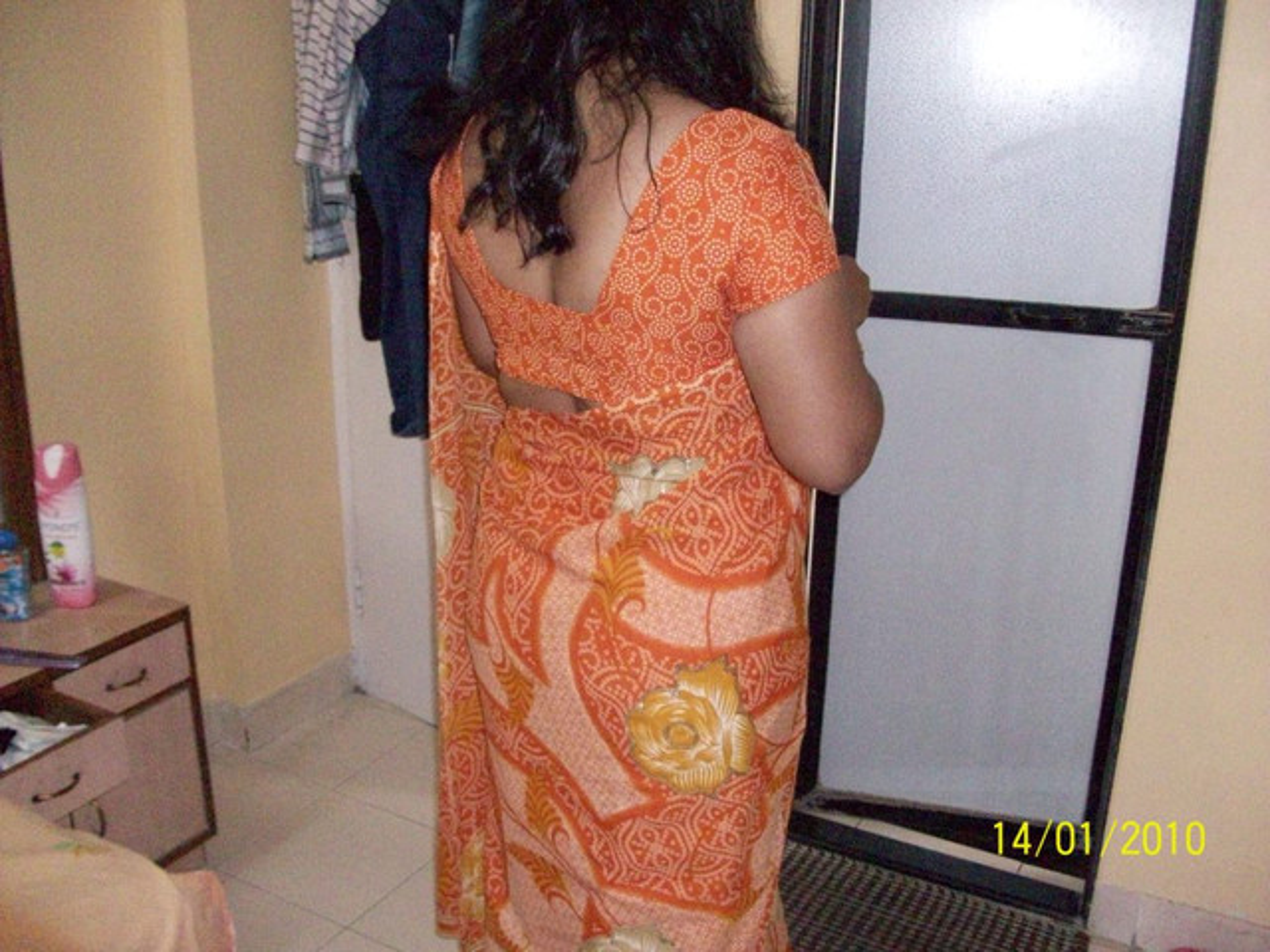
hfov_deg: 54.0
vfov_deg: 41.8
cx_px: 635
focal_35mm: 34
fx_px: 1247
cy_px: 476
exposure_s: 1/128
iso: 800
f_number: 2.8
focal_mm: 5.7
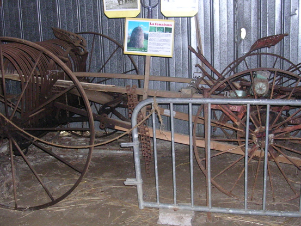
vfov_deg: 32.9
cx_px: 162
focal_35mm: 44
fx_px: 383
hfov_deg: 42.9
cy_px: 119
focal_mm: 5.8
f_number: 2.8
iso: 200
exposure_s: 1/60.1
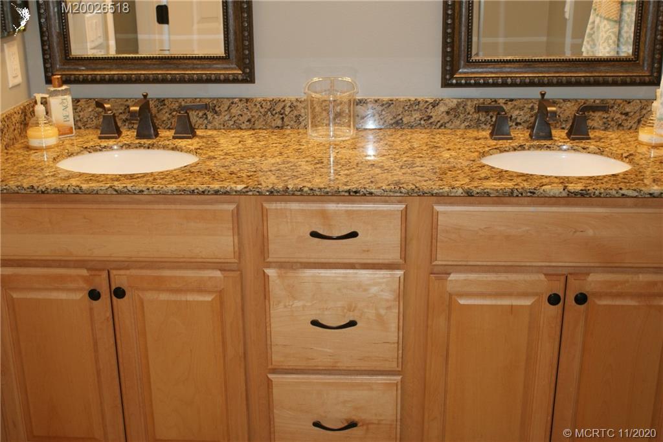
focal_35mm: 42
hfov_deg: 46.4
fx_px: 774
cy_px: 221
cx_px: 332
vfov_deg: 31.9
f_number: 5.6
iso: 400
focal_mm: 28
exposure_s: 1/60
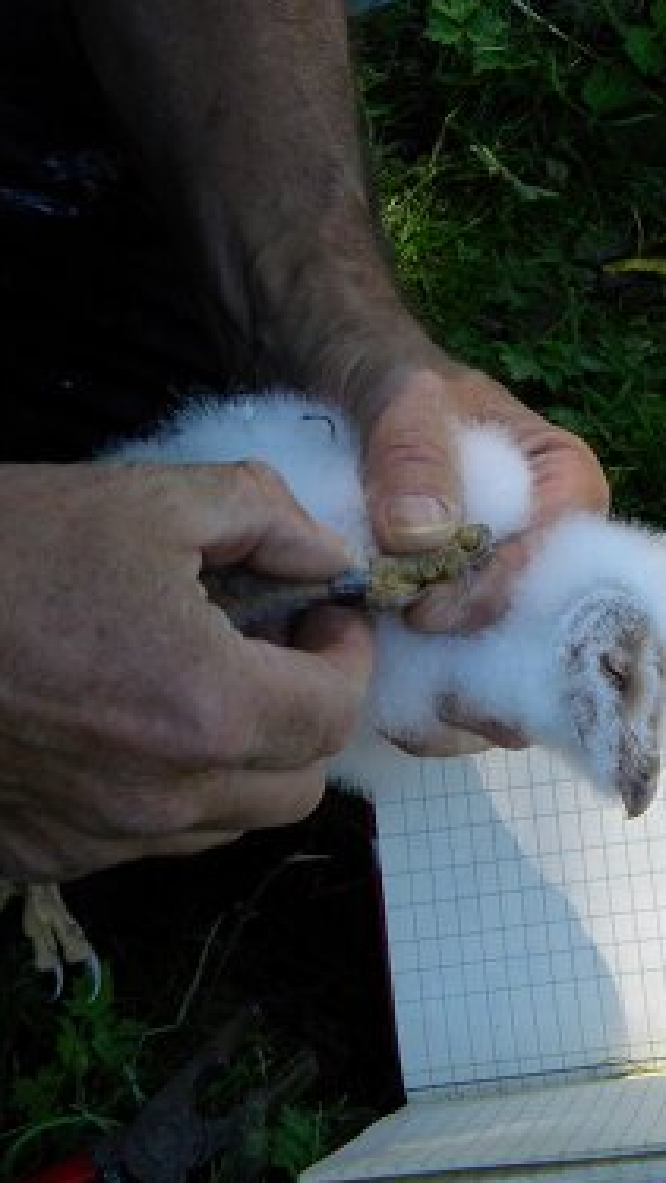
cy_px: 596
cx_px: 496
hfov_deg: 17.1
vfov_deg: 30.2
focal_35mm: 70
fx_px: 2197
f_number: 3.9
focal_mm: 8.6
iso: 246
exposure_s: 1/500
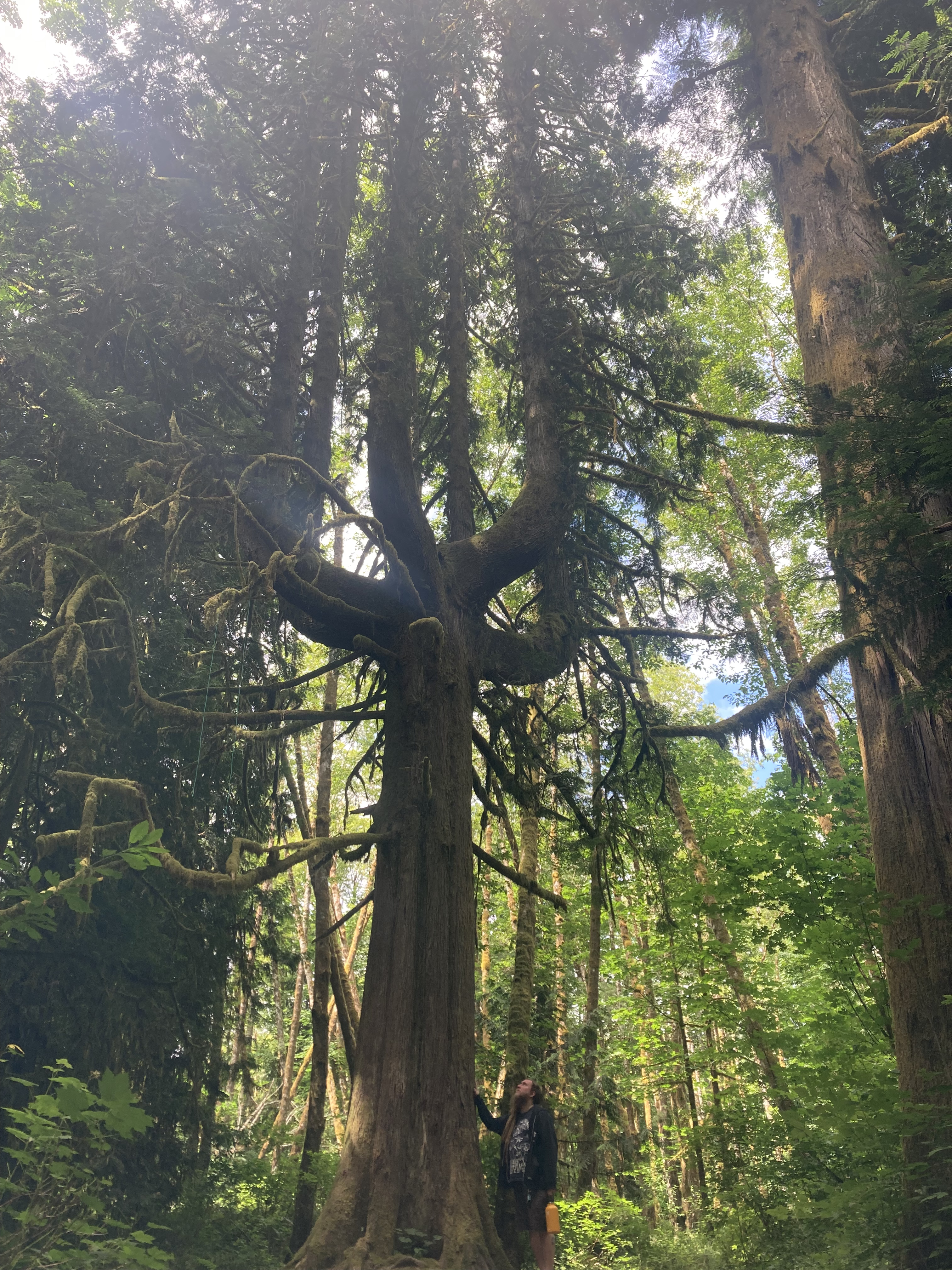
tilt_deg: +36.7
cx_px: 476
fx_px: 1027
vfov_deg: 63.4
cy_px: 635
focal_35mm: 28
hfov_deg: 49.7
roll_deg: +2.1
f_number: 1.8
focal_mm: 3.99
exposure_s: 1/122
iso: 20
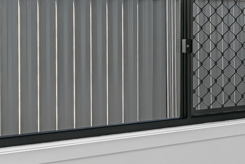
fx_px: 490
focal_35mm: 72
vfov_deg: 18.9
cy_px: 98
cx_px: 343
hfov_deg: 23.7
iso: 100
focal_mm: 14
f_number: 6.3
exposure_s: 1/6
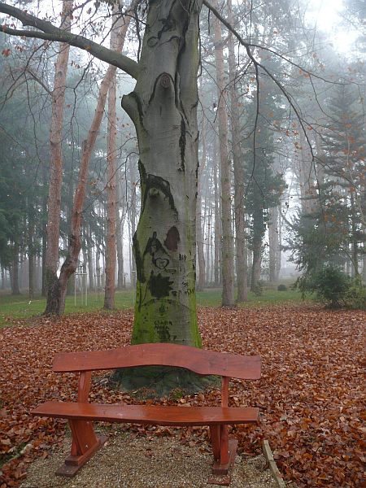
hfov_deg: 40.7
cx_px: 183
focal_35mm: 35
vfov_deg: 52.6
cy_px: 244
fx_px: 493
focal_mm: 7.4
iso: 100
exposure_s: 1/100
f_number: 2.8
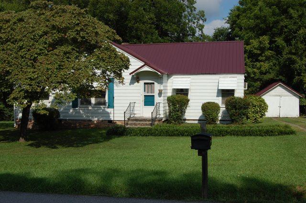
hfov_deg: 43.7
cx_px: 153
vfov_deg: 29.7
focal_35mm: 45
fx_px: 382
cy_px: 102
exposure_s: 1/400
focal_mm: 30
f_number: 10
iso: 200
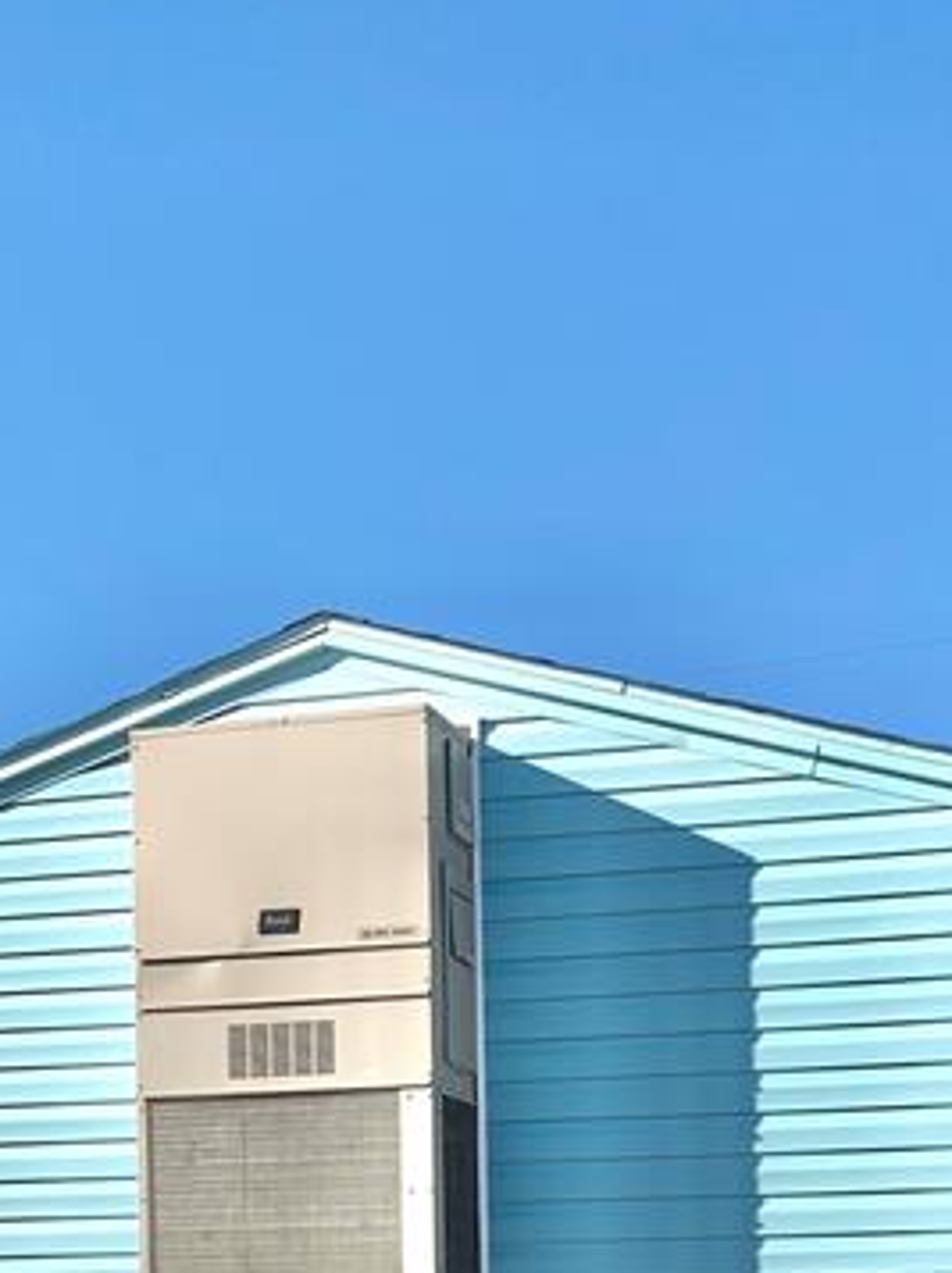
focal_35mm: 56
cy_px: 1337
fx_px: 2057
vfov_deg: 31.2
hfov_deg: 25.9
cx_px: 620
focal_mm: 4.25
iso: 25
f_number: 1.8
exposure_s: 1/2545
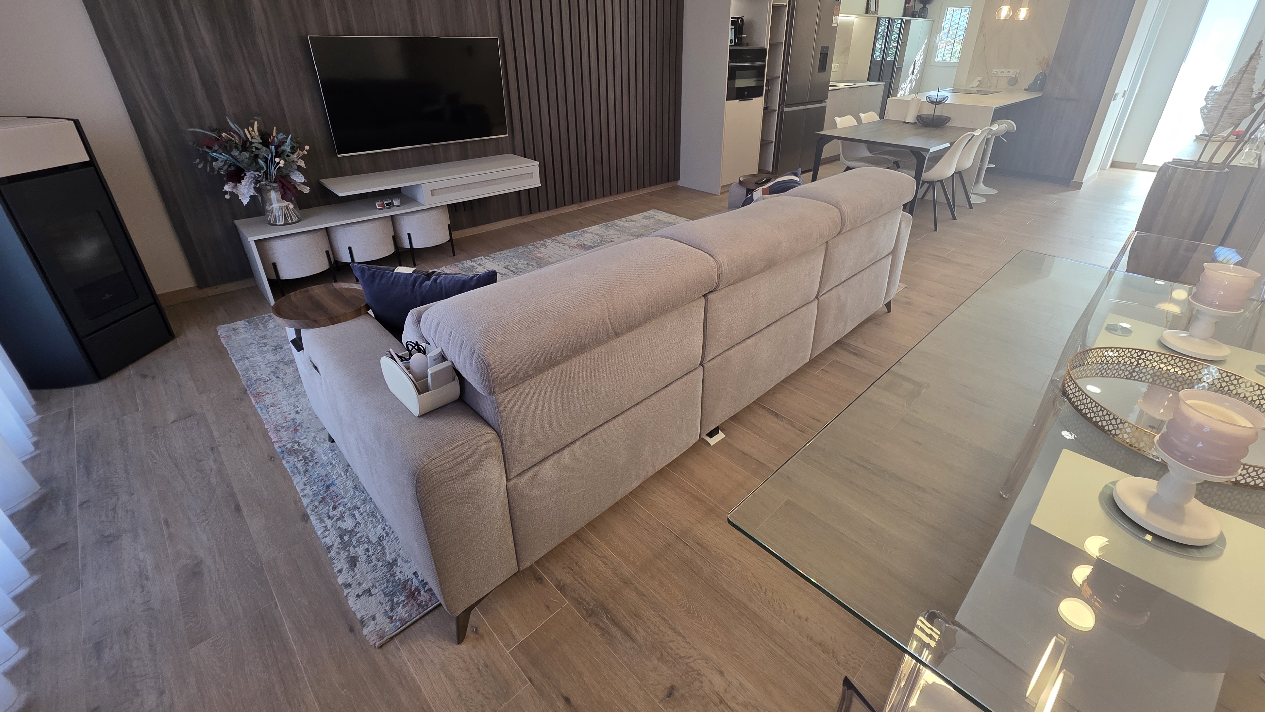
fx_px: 503
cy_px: 306
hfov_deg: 102.9
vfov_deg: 70.2
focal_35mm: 15
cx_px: 667
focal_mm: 2.2
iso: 160
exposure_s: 1/100
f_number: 1.9
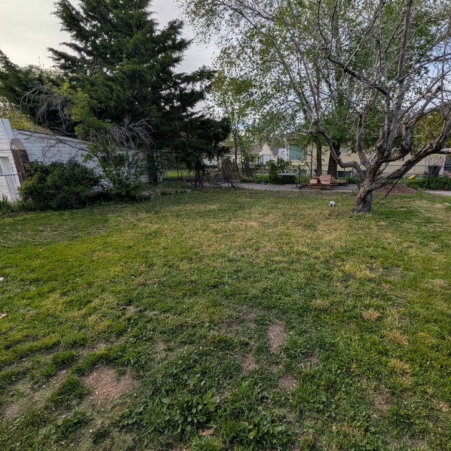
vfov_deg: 91.1
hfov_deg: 89.7
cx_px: 276
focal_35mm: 15
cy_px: 221
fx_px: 221
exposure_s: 1/3077
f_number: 1.7
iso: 50
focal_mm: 2.02
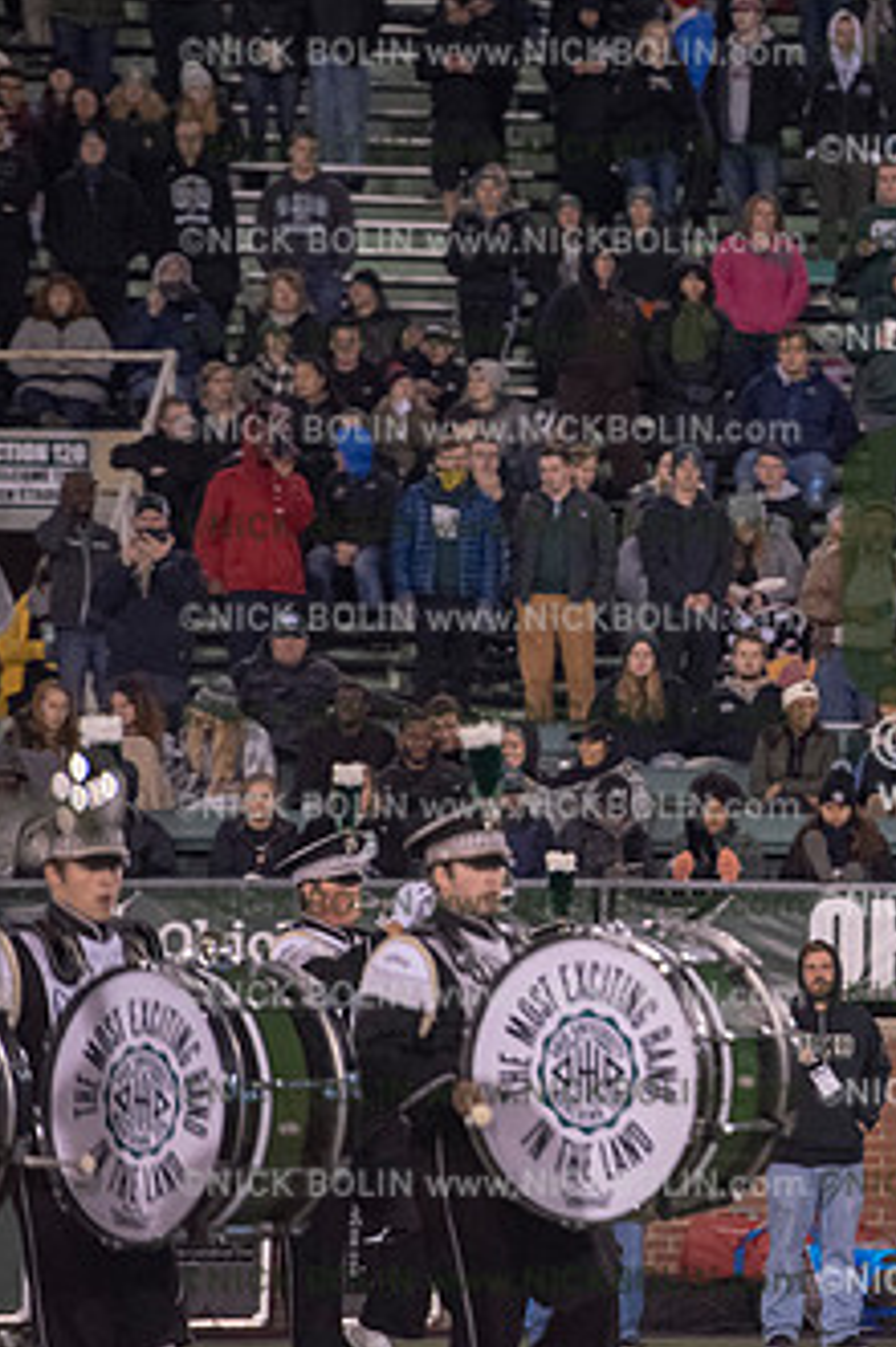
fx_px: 13130
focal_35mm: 351
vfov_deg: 5.9
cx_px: 1128
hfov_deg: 3.9
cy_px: 621
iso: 5000
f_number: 3.2
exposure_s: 1/1250
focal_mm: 200
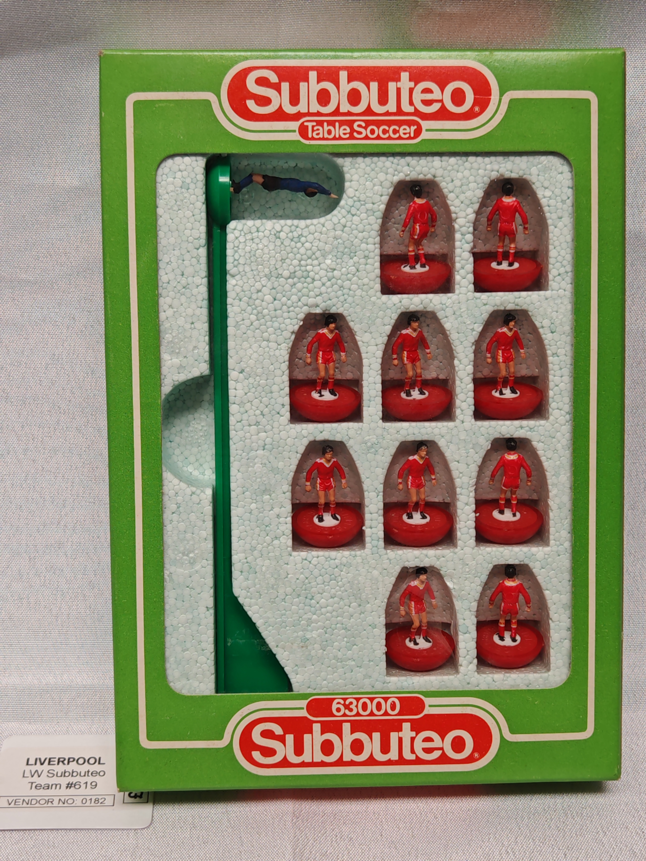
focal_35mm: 54
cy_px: 430
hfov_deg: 27.0
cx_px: 323
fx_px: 1344
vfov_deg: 35.5
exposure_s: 1/190
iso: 50
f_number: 1.9
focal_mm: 6.67
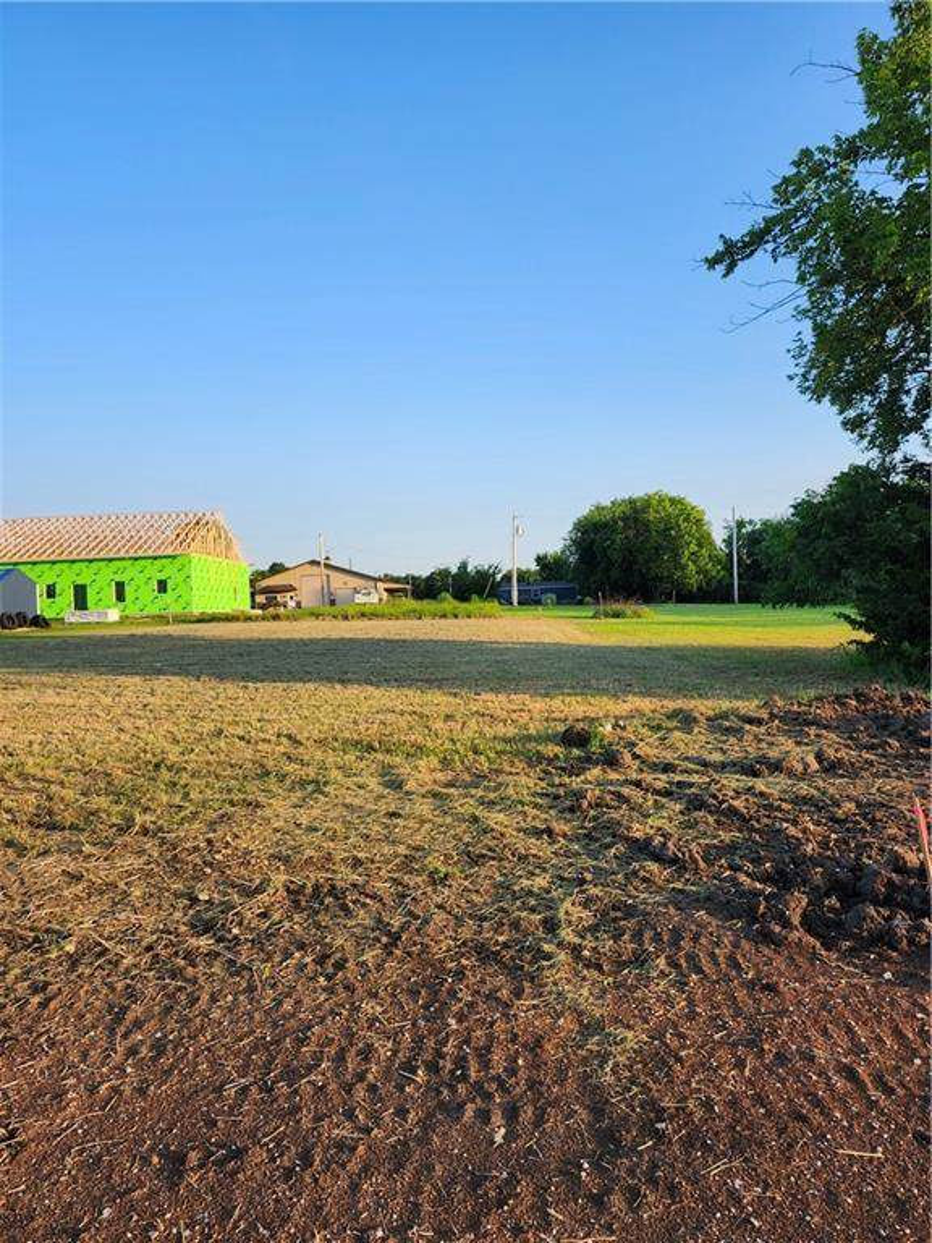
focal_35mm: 23
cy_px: 622
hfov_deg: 58.9
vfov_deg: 73.9
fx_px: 826
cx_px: 466
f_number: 1.8
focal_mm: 5.54
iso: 25
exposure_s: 1/416
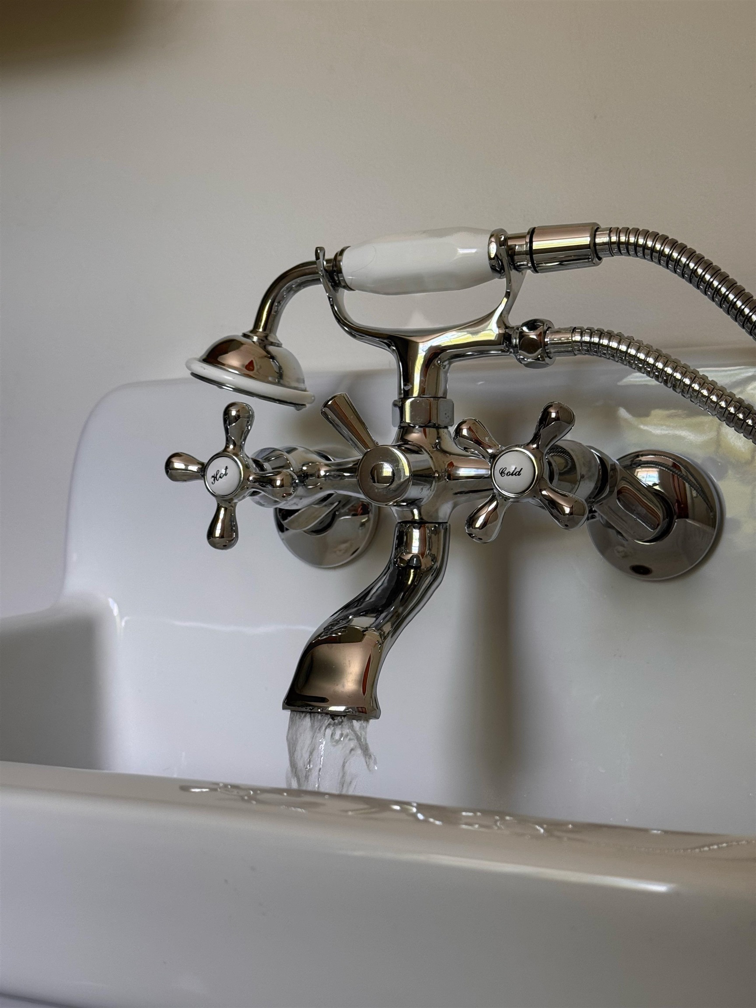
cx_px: 378
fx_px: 1398
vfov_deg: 39.7
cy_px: 504
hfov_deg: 30.3
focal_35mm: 48
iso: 80
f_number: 1.78
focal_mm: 6.76
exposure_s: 1/121
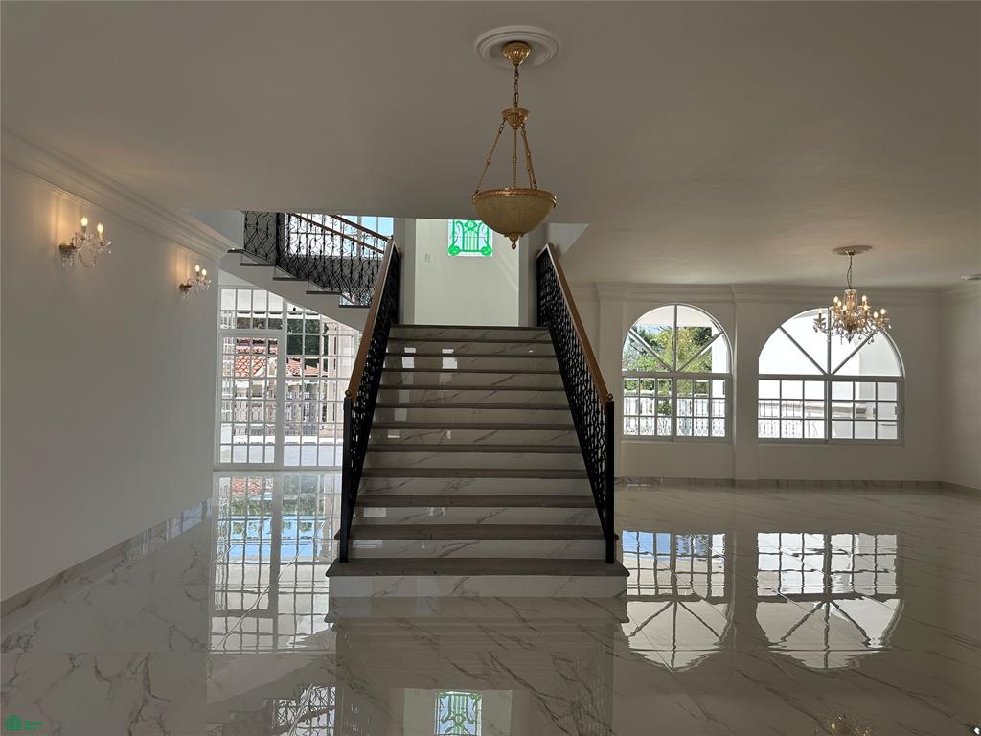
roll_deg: -1.0
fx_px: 680
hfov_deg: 71.6
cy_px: 368
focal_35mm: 24
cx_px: 490
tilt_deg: +1.5
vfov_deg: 56.8
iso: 80
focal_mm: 6.86
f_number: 1.78
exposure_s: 1/1183
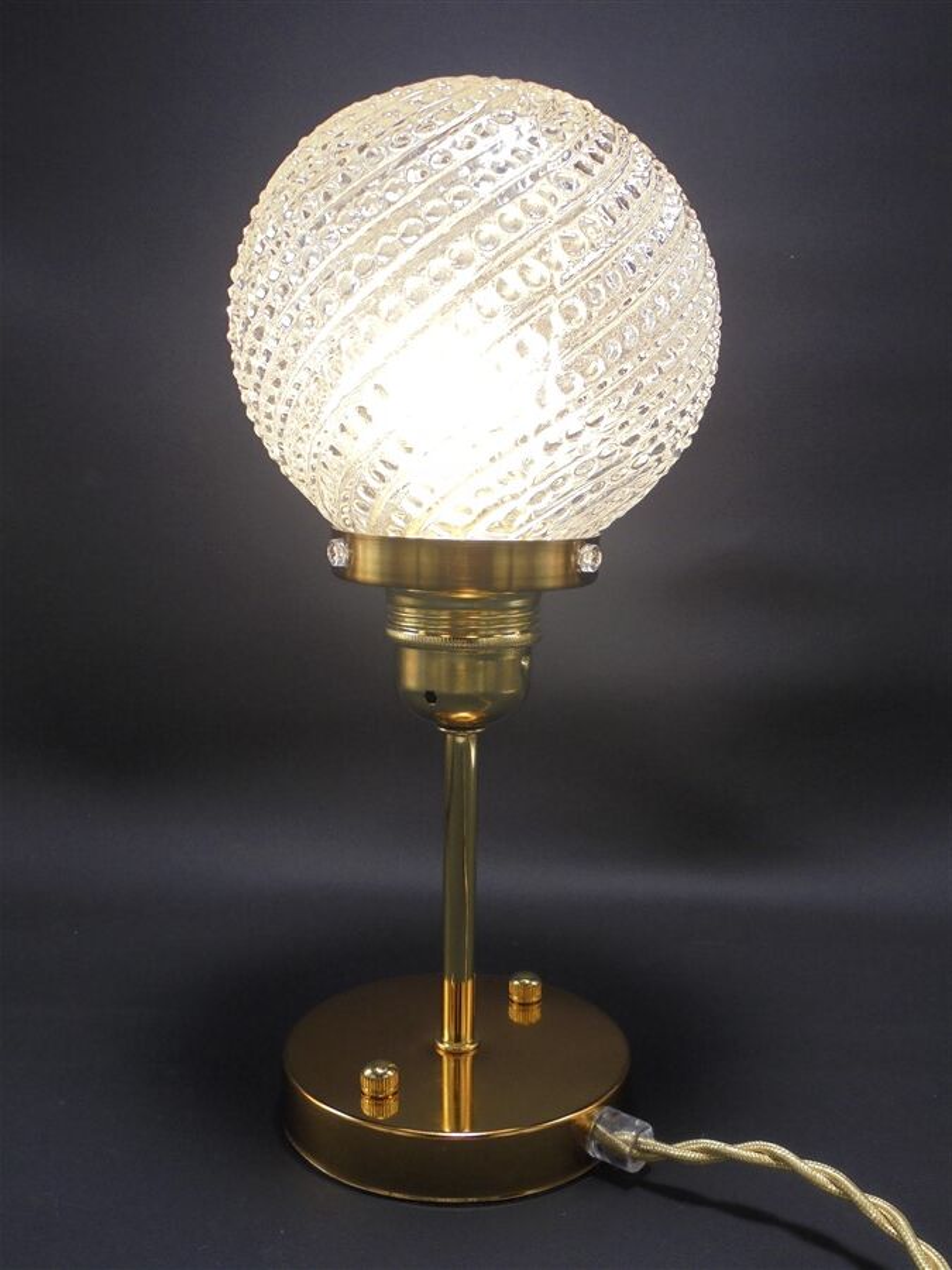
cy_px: 635
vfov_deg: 54.0
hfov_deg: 41.8
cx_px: 476
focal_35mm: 34
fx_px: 1247
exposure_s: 1/50
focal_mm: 6.1
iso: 100
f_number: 4
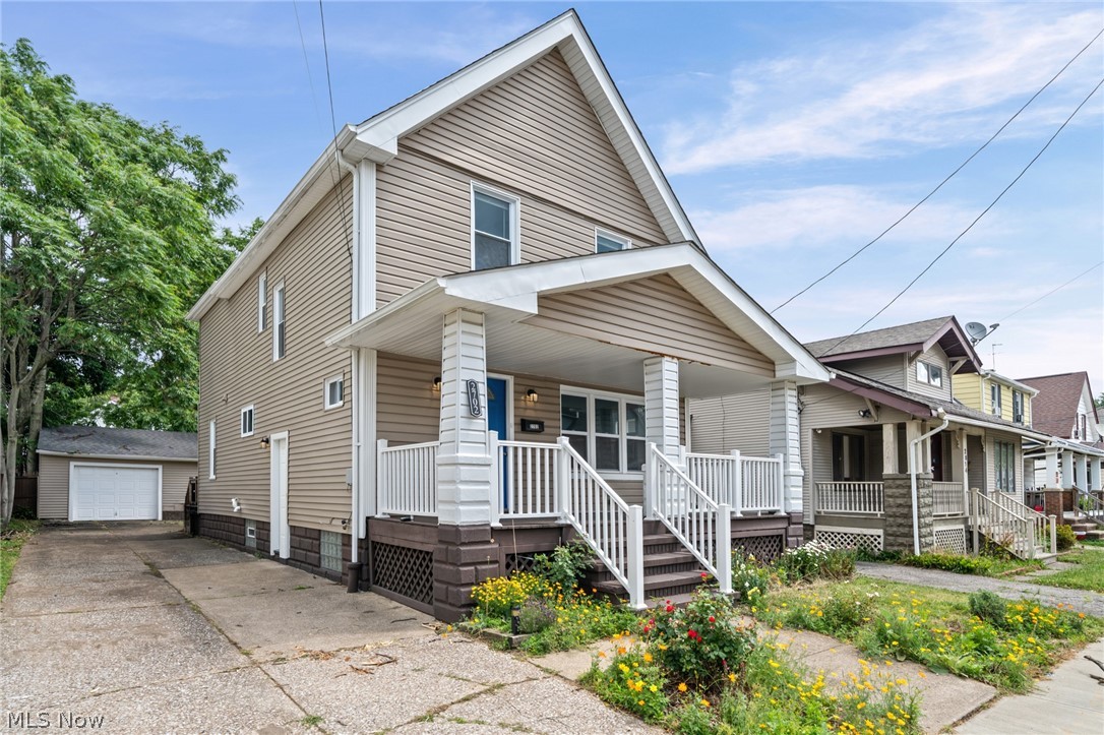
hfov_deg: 90.0
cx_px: 552
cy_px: 368
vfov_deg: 67.3
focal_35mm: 18
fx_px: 552
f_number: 9
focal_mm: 18
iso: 250
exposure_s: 1/160
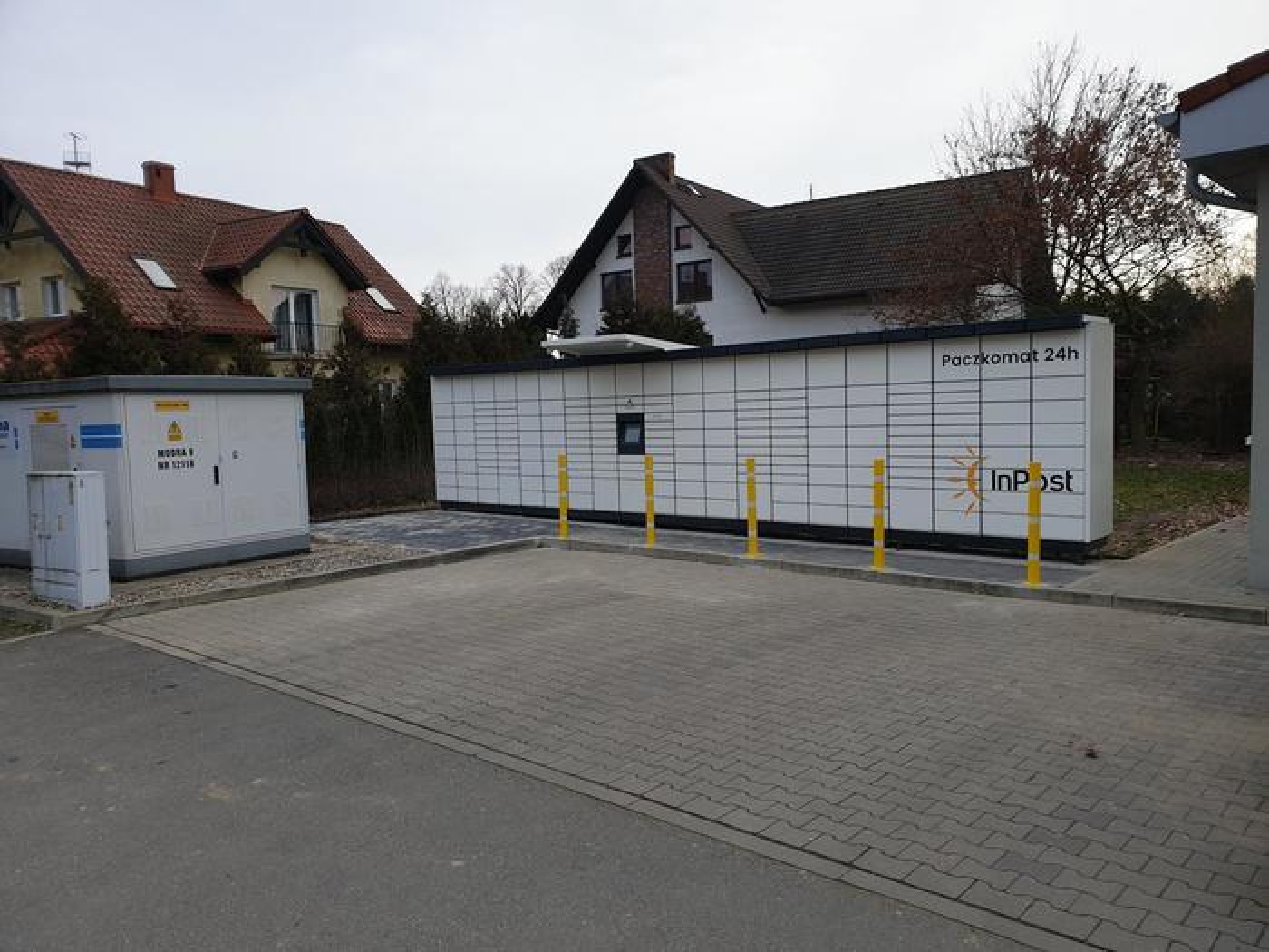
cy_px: 476
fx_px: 953
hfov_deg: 67.3
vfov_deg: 53.1
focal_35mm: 26
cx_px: 634
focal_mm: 4.3
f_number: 2.4
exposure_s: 1/282
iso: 50
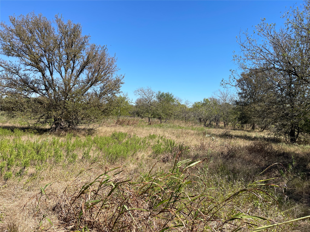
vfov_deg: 53.1
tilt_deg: -0.5
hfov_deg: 67.3
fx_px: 233
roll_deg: -2.5
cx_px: 155
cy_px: 116
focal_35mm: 26
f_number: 1.6
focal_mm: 5.1
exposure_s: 1/4049
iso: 50
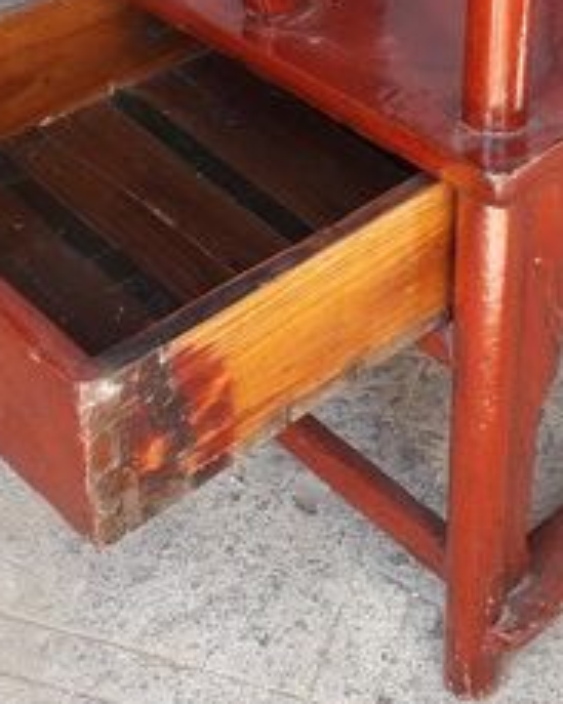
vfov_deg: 26.5
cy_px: 49
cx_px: 397
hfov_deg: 22.0
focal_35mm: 69
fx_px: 1438
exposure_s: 1/50
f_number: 1.9
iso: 50
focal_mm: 3.6
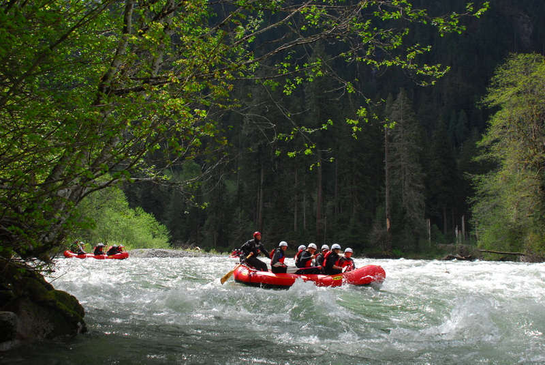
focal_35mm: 42
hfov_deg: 46.4
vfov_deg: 32.0
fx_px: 636
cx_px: 272
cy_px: 182
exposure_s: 1/320
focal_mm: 28
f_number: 6.3
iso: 160
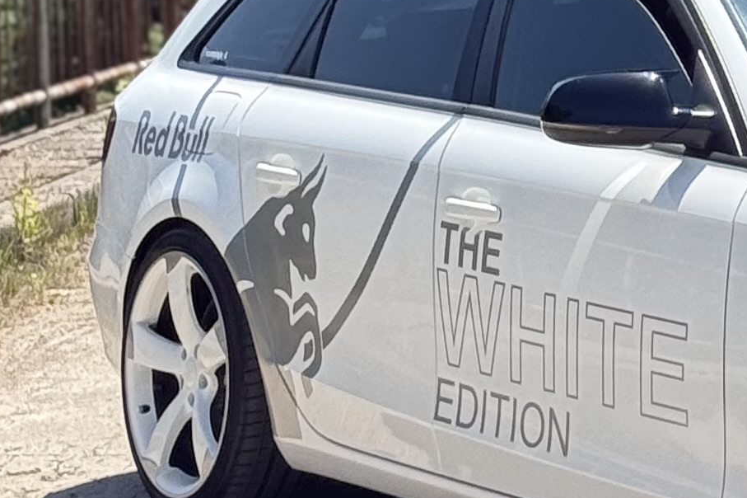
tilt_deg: +1.9
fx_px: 4605
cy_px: -289
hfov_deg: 9.1
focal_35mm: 222
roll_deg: +1.0
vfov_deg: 6.1
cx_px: 1001
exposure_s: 1/2976
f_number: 1.78
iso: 100
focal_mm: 6.76
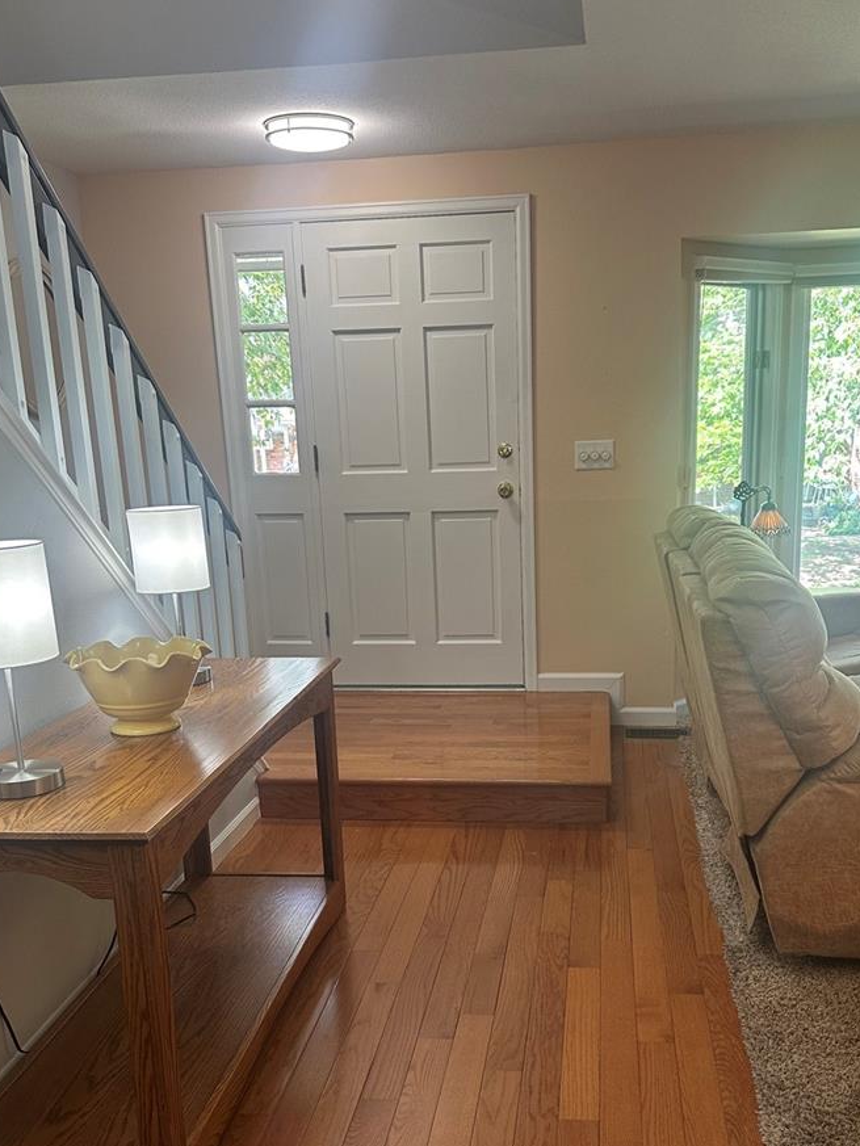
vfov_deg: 55.0
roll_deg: +2.4
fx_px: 1093
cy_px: 683
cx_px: 467
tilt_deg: -12.4
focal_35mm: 33
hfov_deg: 42.9
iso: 160
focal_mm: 6.86
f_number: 1.78
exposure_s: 1/120
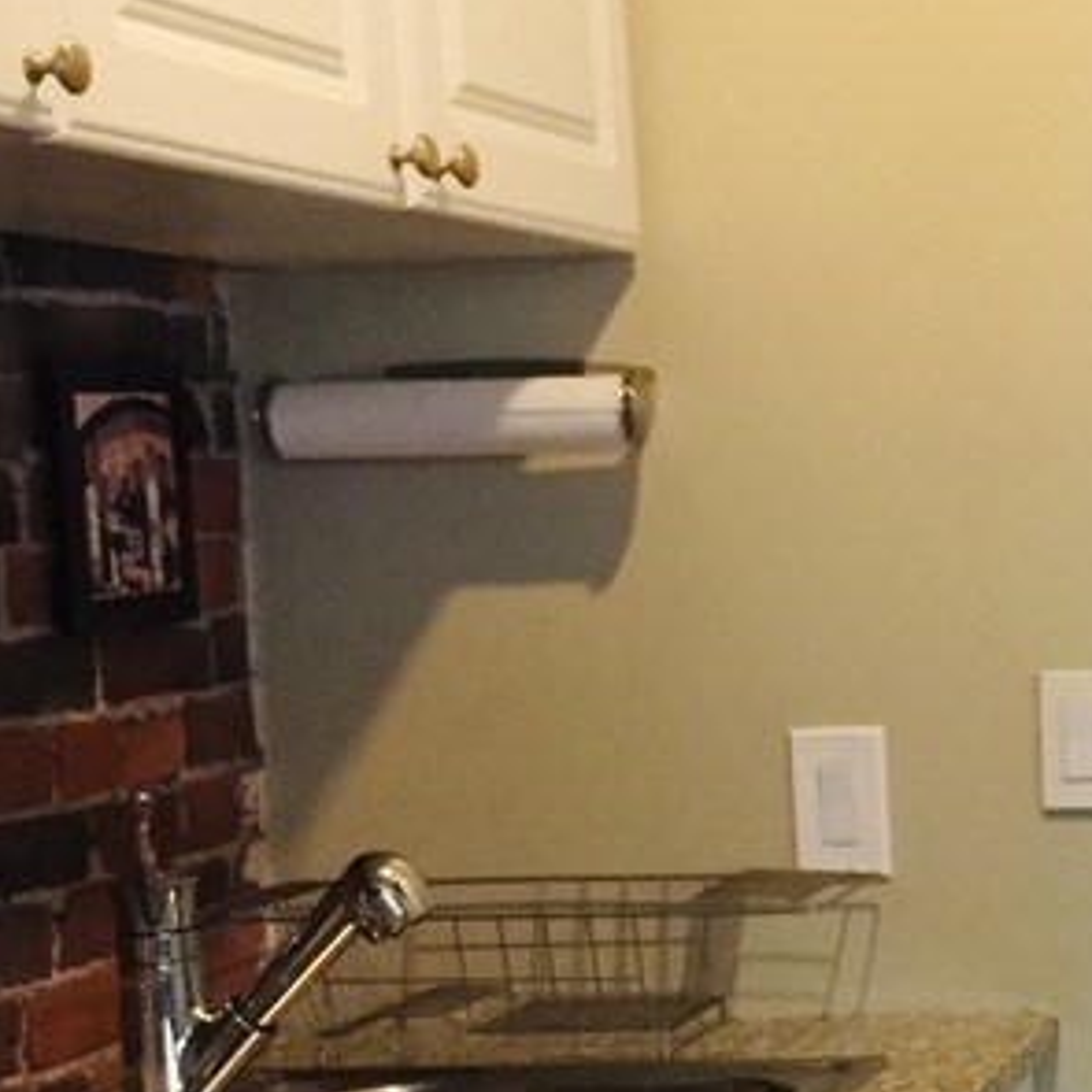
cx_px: 1355
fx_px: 3176
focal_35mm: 89
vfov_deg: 19.4
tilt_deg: -6.2
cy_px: 814
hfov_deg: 18.4
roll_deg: +2.1
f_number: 2.2
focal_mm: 4.15
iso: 250
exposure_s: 1/30
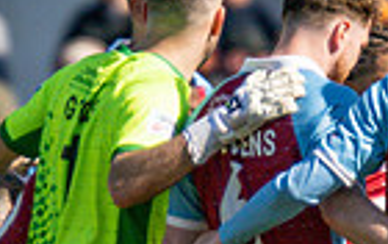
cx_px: 224
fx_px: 15739
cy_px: 241
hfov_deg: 1.4
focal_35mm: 1486
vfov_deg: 0.9
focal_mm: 280
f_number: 4
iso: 400
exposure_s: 1/6400
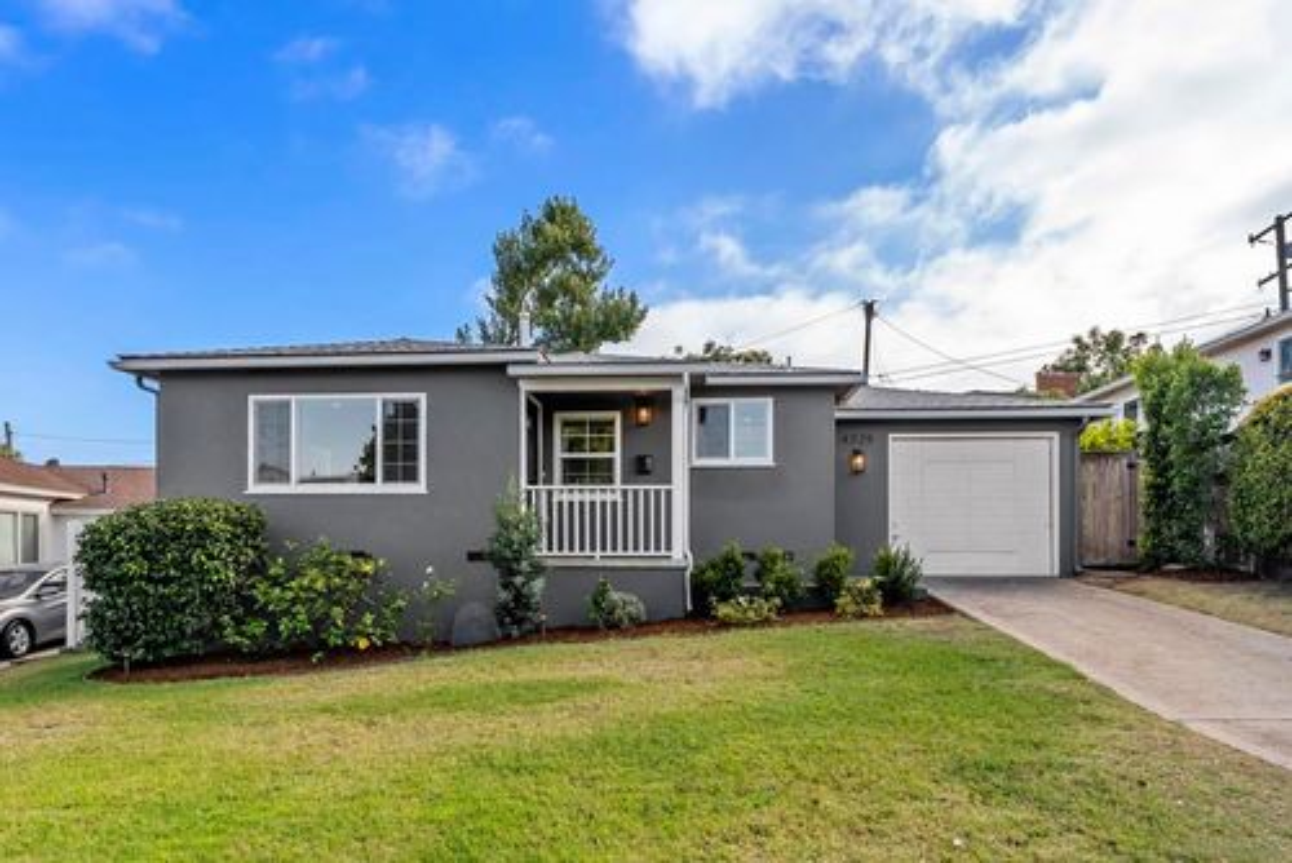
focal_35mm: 20
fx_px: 718
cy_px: 432
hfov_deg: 83.9
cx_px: 646
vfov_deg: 62.0
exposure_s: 1/500
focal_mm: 20
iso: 500
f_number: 8
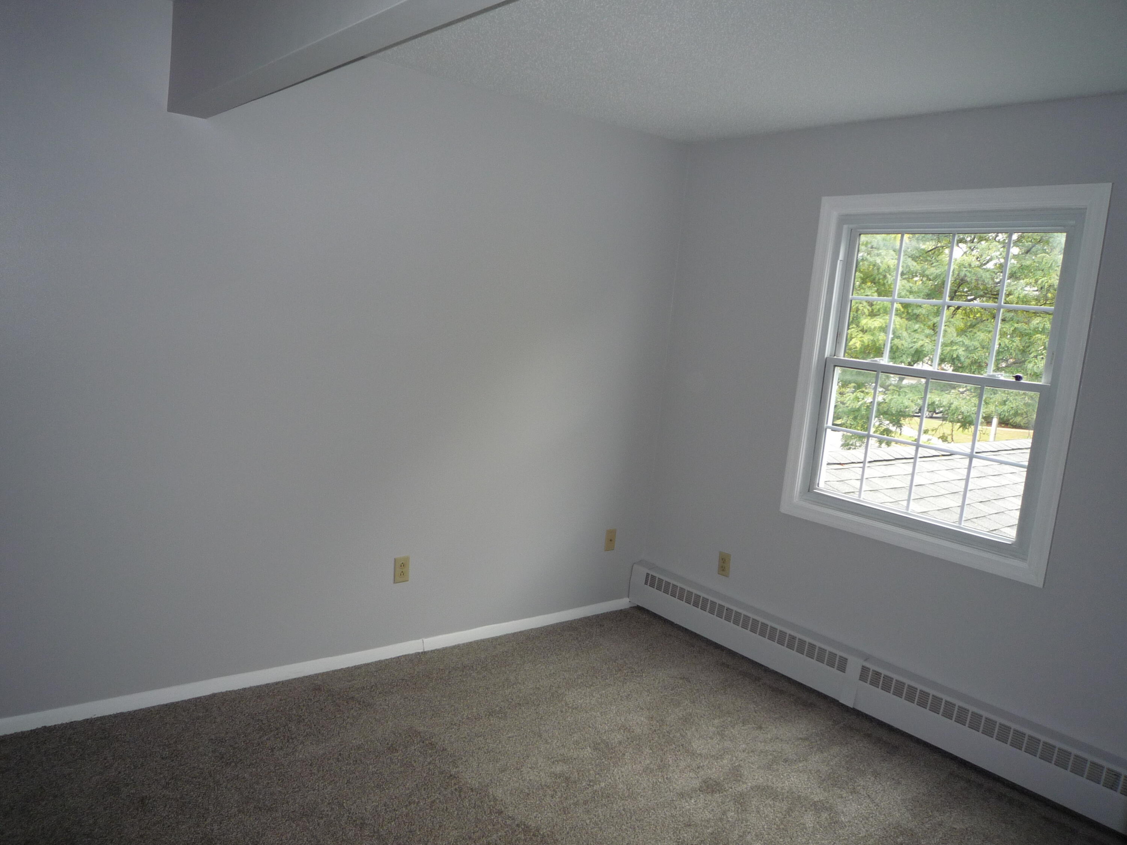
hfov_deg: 69.4
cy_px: 422
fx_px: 814
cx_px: 564
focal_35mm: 25
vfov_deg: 54.9
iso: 125
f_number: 2.8
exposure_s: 1/30
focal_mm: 4.4
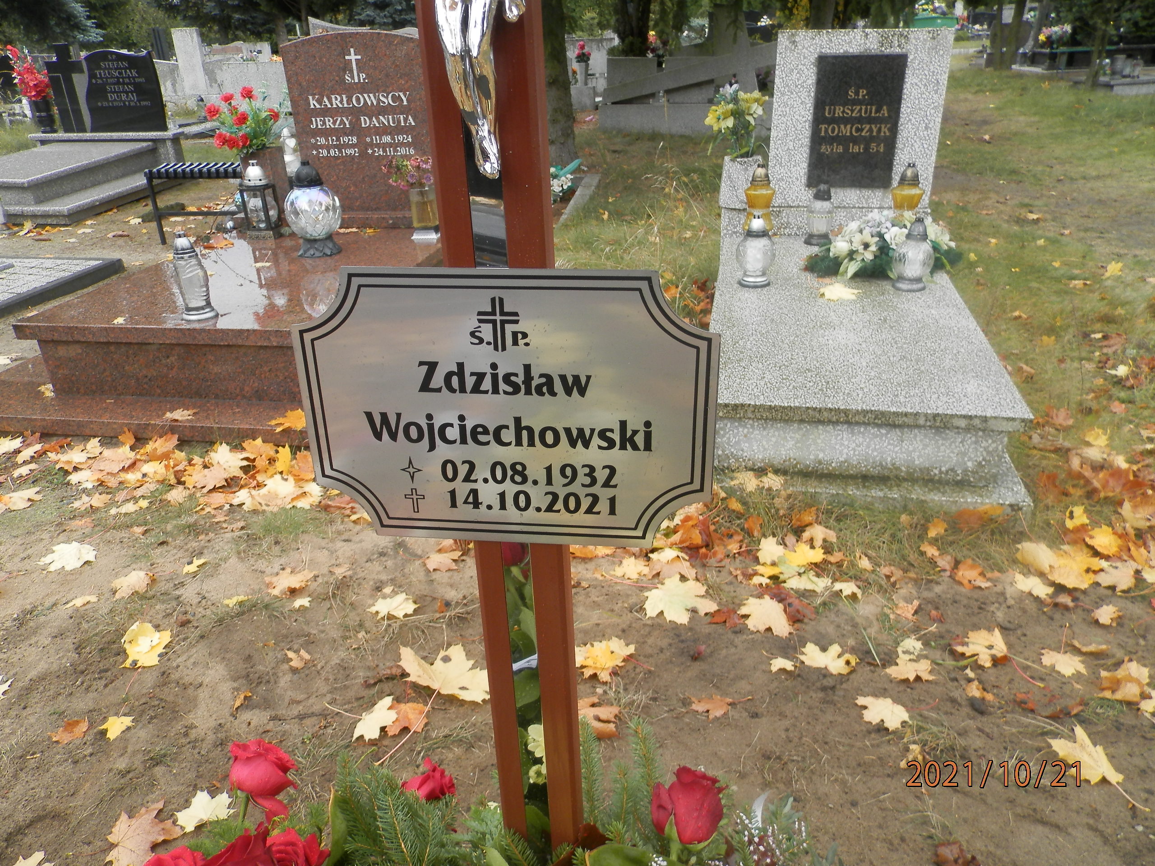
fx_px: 834
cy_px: 433
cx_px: 578
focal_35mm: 25
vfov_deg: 54.9
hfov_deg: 69.4
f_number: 3.1
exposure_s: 1/80
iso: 80
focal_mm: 4.5
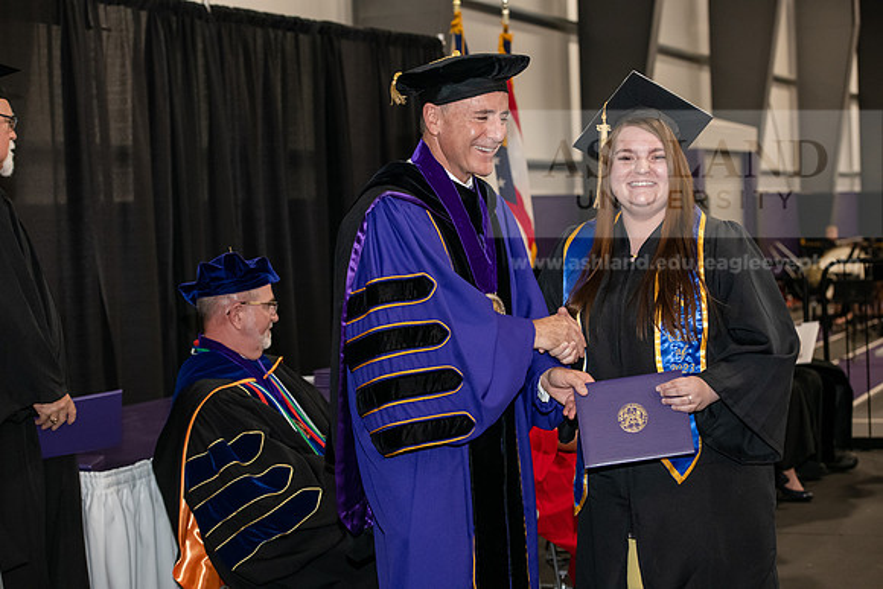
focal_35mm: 70
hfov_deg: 28.8
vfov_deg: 19.5
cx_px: 442
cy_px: 294
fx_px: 1717
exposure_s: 1/200
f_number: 5
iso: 2500
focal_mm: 70
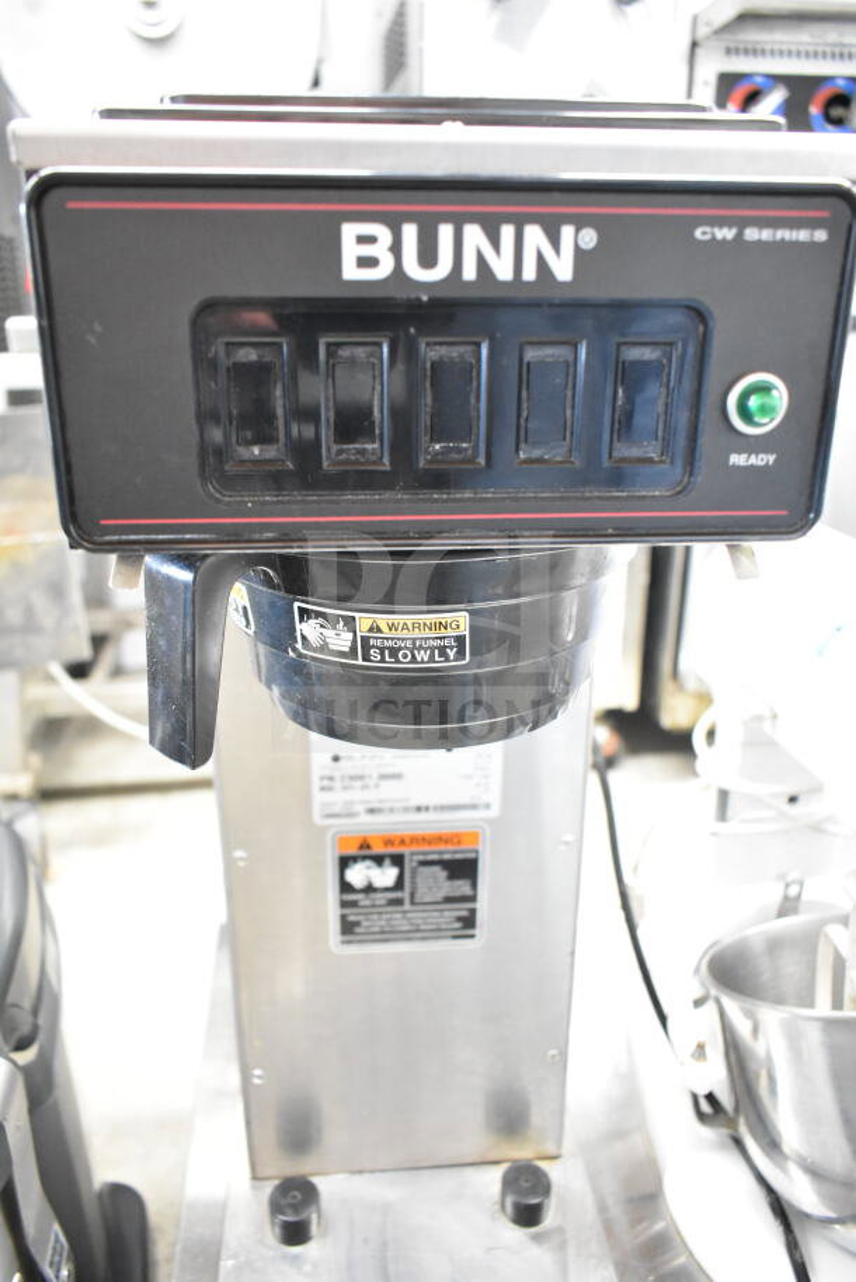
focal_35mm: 27
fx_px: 962
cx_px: 428
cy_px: 641
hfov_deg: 48.0
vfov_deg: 67.4
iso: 4000
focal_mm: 18
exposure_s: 1/30
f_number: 3.5
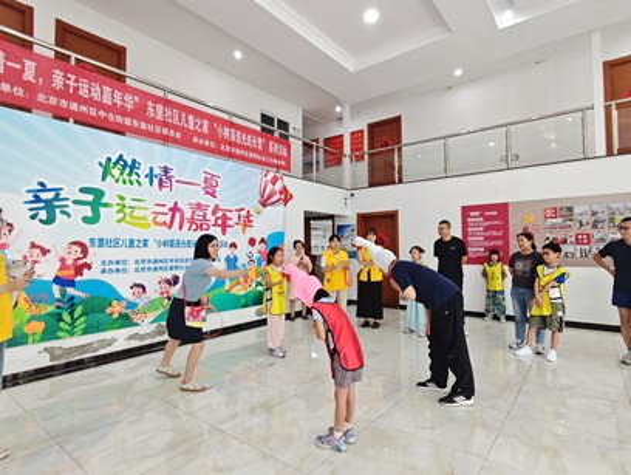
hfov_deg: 84.6
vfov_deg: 68.8
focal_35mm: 19
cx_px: 316
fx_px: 347
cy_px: 238
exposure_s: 1/33.3
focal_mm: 2.16
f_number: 2.2
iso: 640
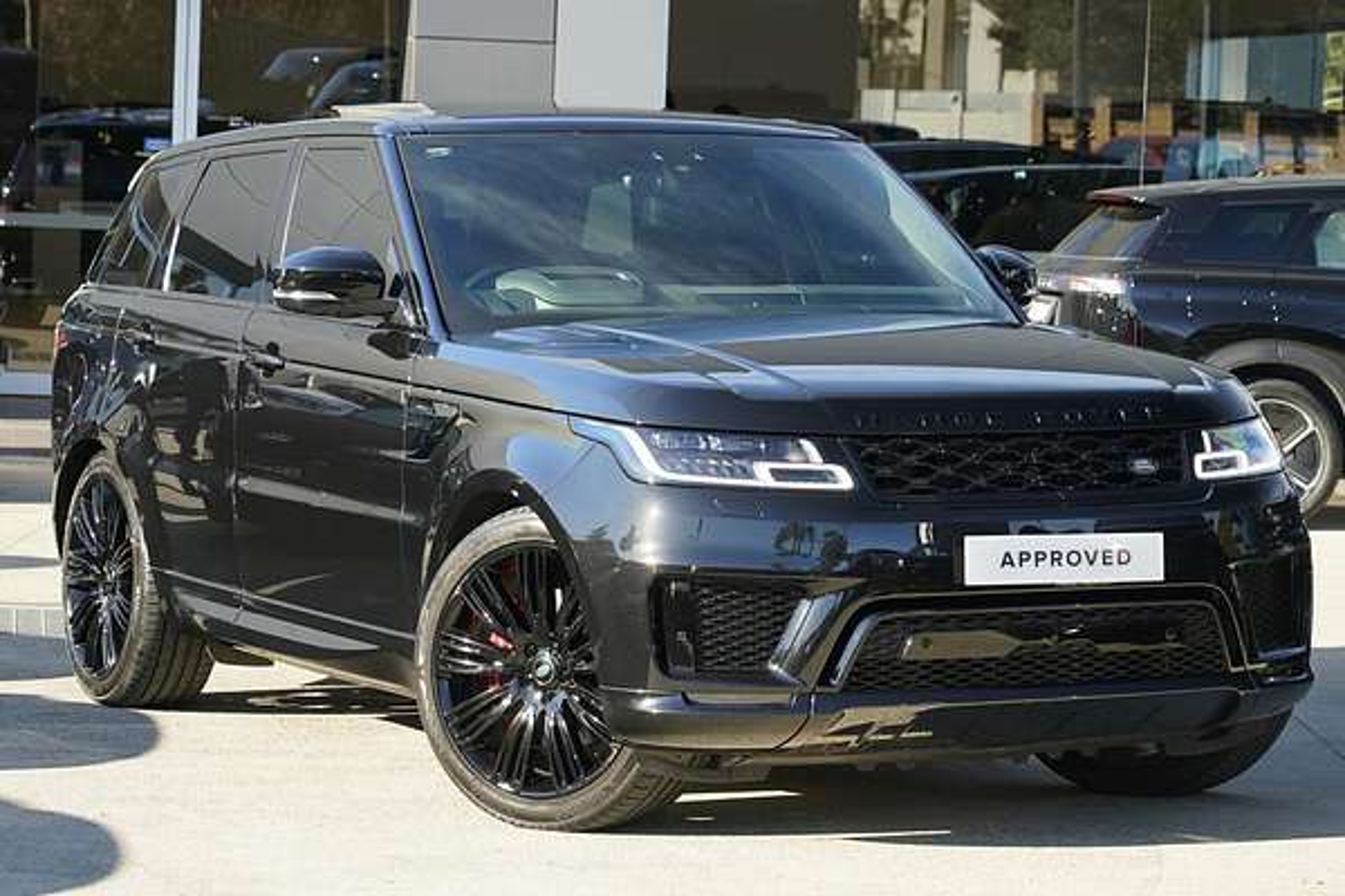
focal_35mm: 105
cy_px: 448
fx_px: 3923
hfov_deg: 19.5
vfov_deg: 13.0
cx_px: 672
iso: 1000
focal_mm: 105
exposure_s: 1/250
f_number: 7.1
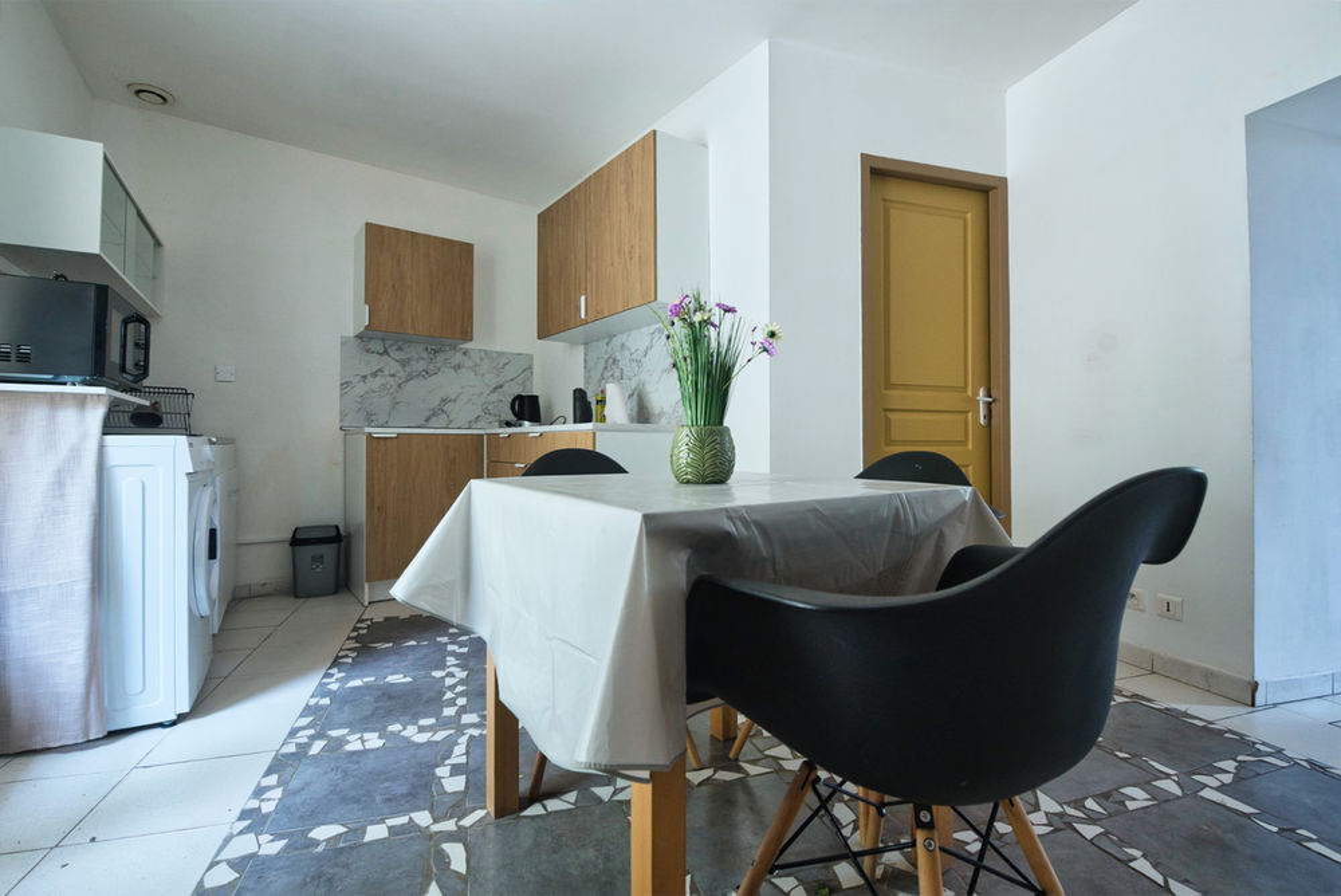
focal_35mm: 15
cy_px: 448
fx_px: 559
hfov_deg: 100.4
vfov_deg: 77.4
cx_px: 670
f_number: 6.3
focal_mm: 15
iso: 1600
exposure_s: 1/80
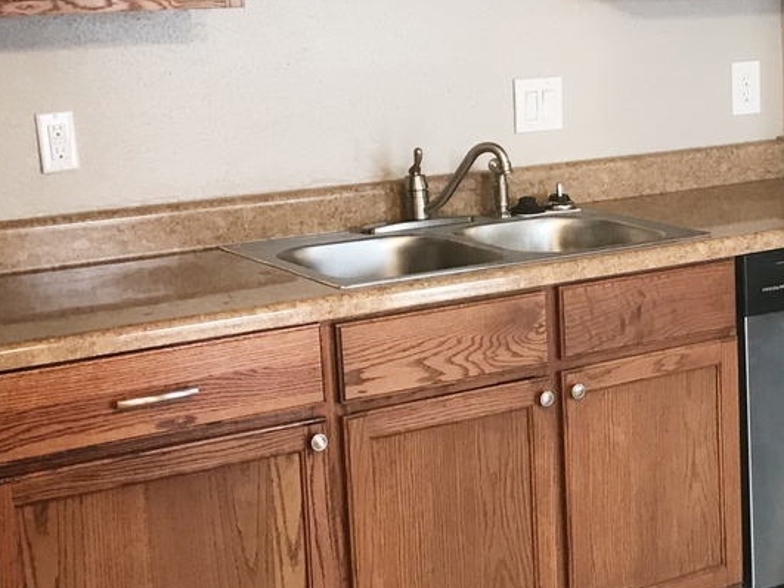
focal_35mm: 76
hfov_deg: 24.7
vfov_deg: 19.4
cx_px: 750
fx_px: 1721
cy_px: 306
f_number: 1.8
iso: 40
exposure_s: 1/20
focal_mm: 3.99
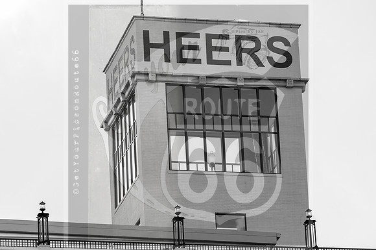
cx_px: 188
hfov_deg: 8.3
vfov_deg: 5.5
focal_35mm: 248
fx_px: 2581
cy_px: 125
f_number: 5
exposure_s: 1/250
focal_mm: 165
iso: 100
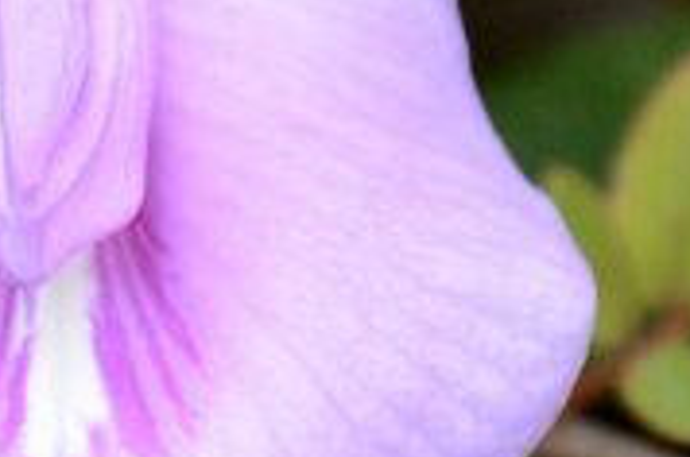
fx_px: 15278
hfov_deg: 2.6
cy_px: 33
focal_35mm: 799
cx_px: -27
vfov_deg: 1.7
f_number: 6.3
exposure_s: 1/640
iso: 1000
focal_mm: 105
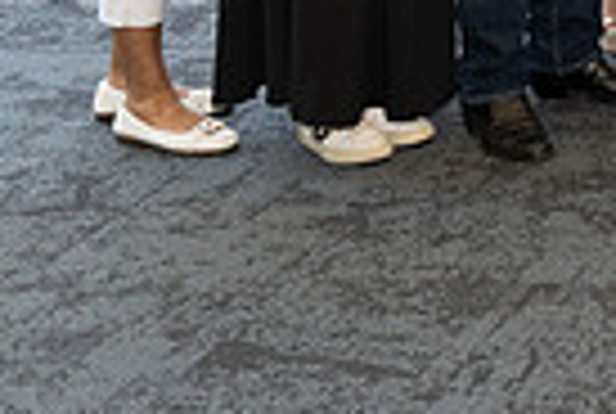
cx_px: 1142
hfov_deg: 15.0
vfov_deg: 10.8
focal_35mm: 116
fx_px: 1989
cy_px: -421
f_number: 5.6
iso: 800
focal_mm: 27.5
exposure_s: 1/200
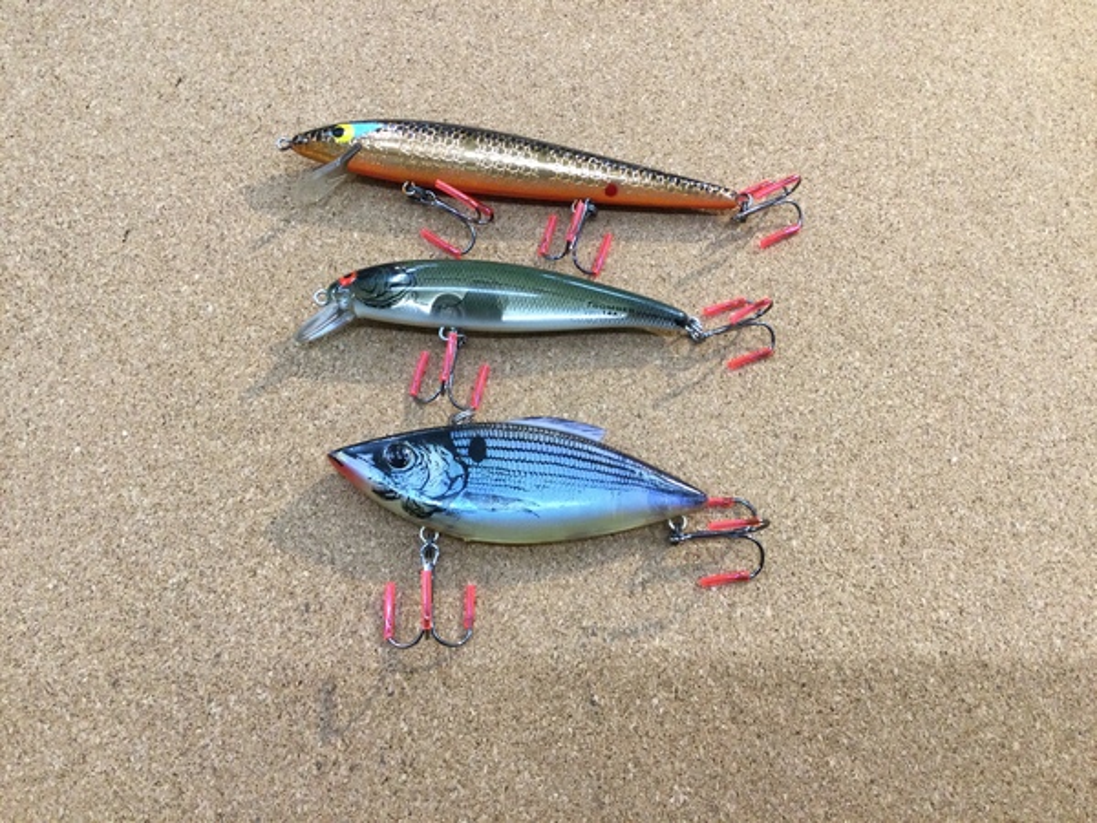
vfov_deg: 45.4
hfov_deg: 58.4
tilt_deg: -69.7
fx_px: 982
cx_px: 548
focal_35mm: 31
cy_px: 412
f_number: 2.4
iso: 40
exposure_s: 1/30
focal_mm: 3.3
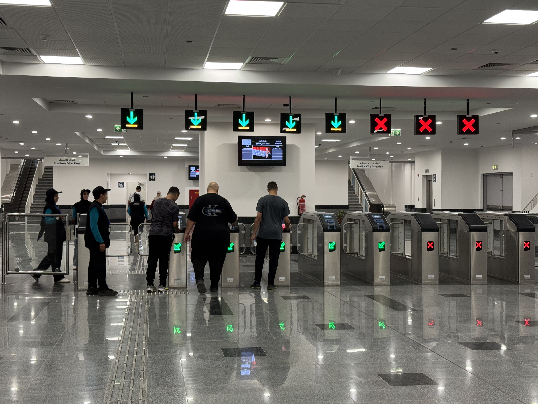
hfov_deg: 39.7
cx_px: 269
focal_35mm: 48
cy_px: 202
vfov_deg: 30.3
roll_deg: +0.6
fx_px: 746
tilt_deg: +1.2
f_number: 1.78
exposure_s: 1/60
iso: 80
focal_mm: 6.76
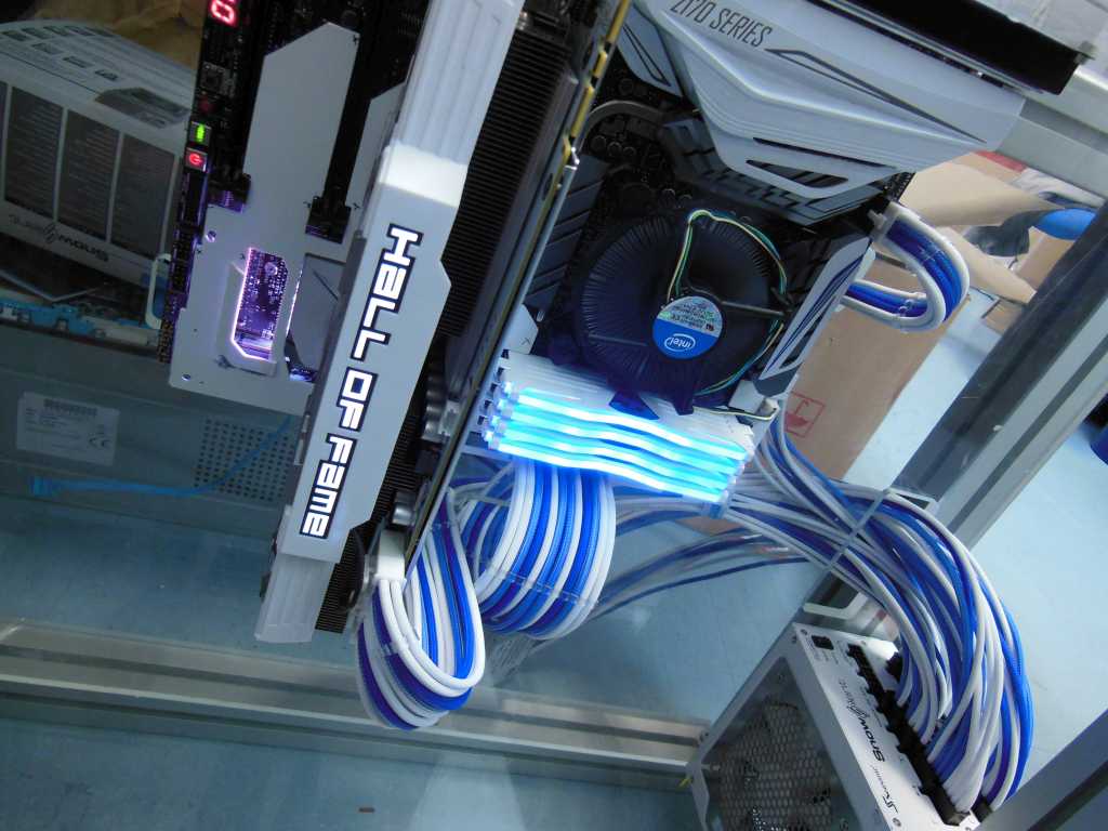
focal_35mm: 25
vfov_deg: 54.9
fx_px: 800
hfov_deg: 69.4
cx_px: 554
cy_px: 416
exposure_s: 1/10
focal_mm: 4.5
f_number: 3.5
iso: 400
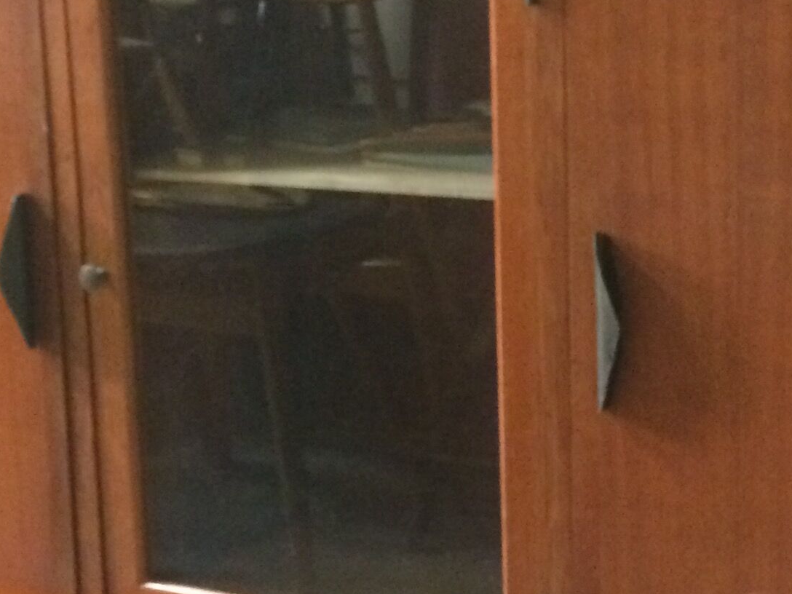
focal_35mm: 87
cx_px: 533
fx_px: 1991
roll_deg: +0.4
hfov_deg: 22.4
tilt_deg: -11.5
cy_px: 280
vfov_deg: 17.0
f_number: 2.2
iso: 500
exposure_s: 1/17
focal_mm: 4.15
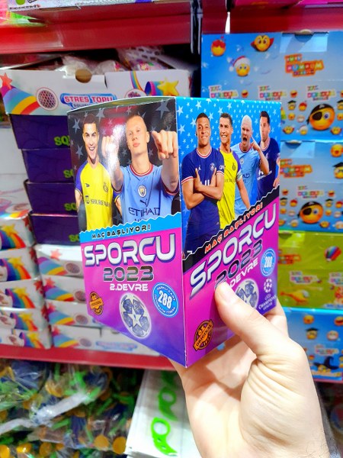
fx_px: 344
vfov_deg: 67.3
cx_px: 172
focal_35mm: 26
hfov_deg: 53.1
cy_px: 229
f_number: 1.5
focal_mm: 4.32
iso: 320
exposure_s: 1/50
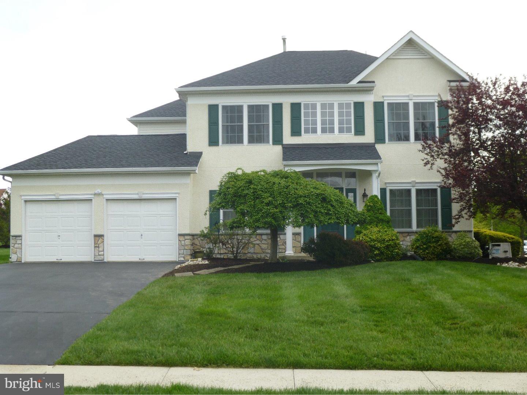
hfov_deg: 45.8
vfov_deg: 35.1
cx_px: 264
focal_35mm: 41
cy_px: 198
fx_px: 624
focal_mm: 7.4
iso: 100
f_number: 3.8
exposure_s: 1/125
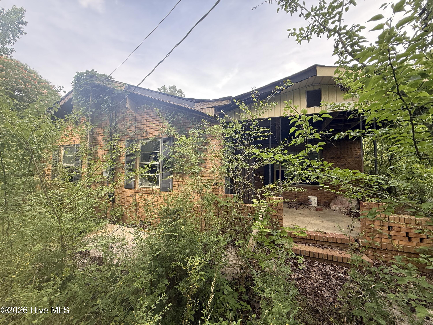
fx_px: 175
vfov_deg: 85.7
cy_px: 162
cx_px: 216
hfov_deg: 102.1
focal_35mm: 14
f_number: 2.2
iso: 64
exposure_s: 1/155
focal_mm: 2.22
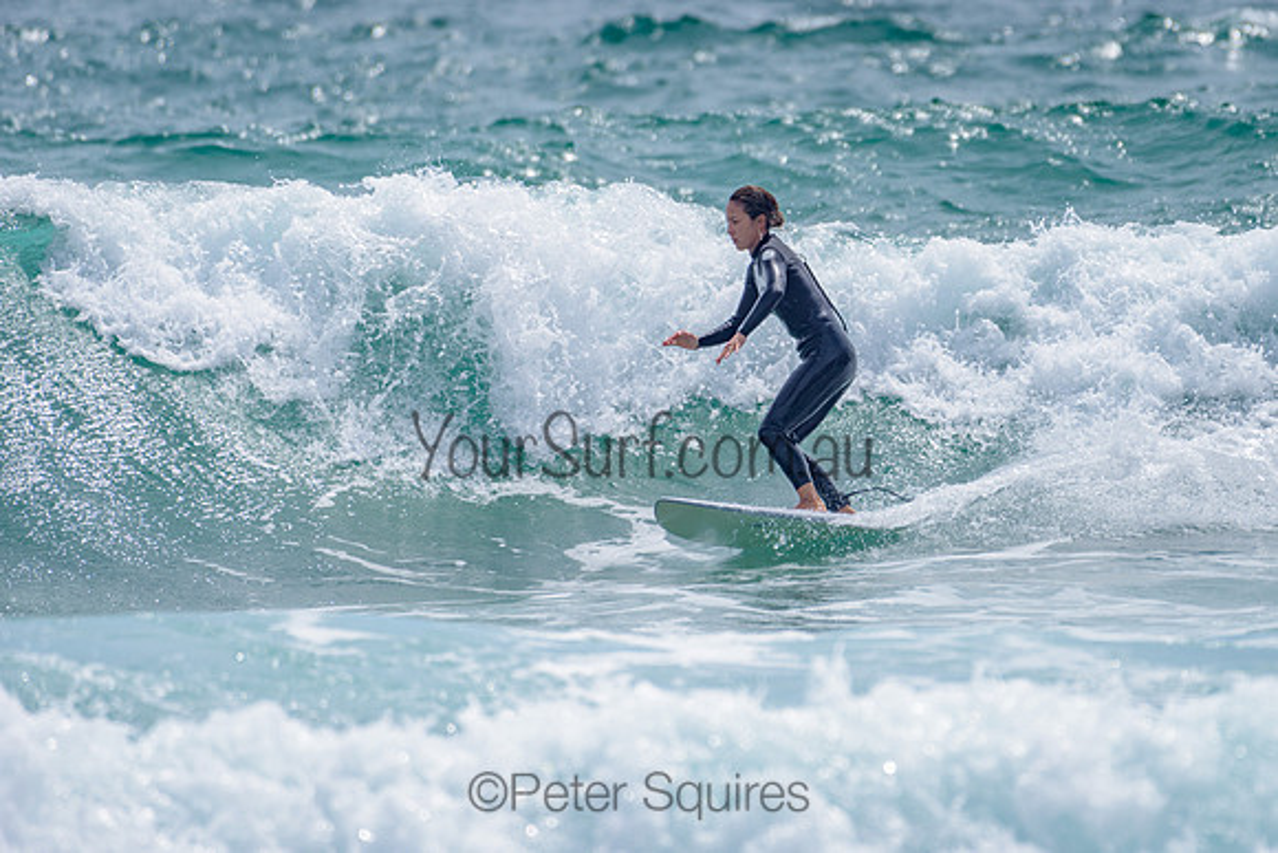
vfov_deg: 2.2
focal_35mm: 613
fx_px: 21751
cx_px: 783
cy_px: 340
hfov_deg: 3.4
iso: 100
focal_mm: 500
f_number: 5.6
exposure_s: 1/2000
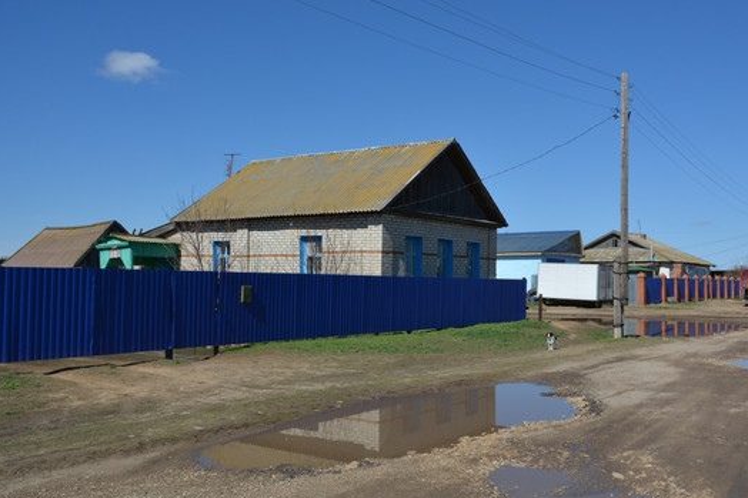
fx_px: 685
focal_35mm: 33
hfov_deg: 56.8
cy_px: 236
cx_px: 453
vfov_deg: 39.9
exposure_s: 1/800
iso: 200
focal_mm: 18
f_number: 8
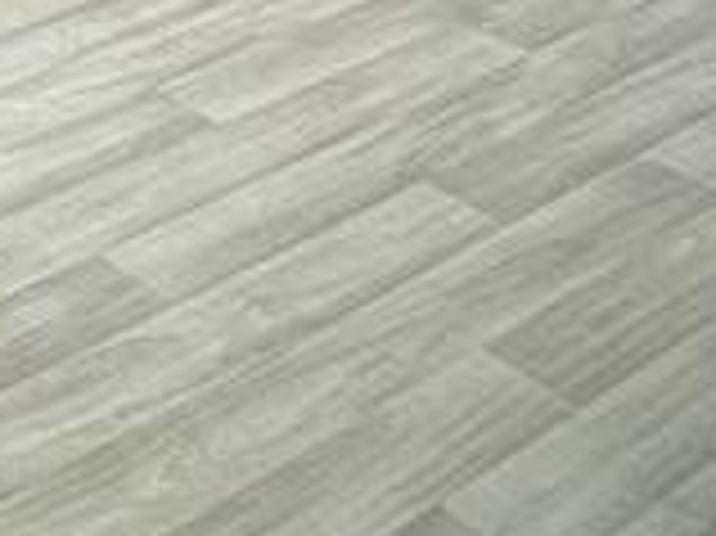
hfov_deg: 18.9
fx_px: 1860
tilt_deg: -11.1
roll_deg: -0.7
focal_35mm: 90
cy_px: -518
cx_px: -383
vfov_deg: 14.0
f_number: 2.2
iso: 50
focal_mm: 2.22
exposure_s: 1/146
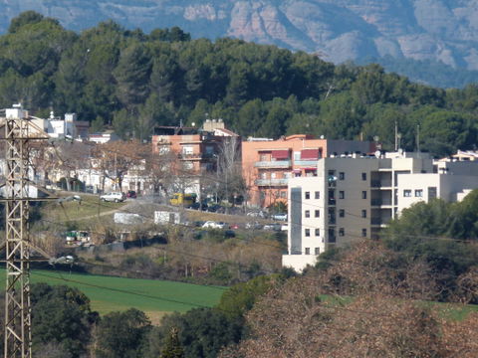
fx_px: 10619
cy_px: 179
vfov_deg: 1.9
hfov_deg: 2.6
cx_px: 239
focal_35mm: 769
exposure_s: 1/500
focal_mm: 108
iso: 100
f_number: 5.2
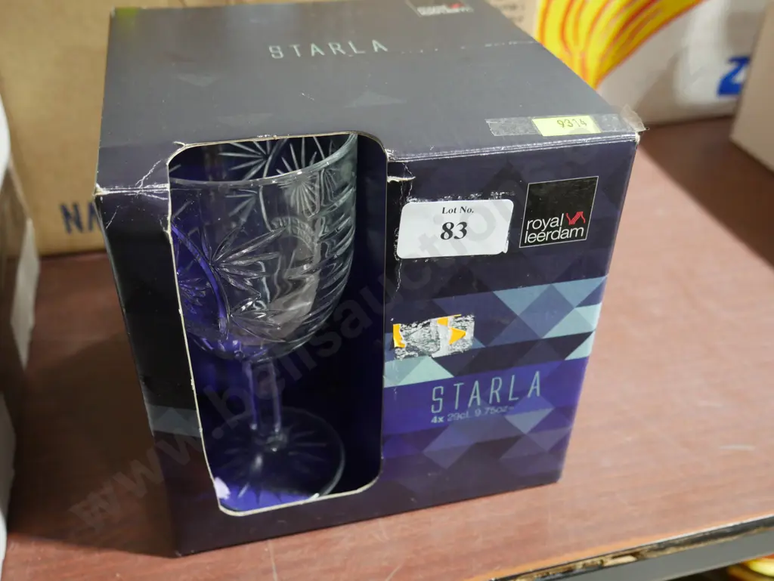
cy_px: 290
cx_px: 387
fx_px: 805
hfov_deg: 51.3
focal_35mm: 36
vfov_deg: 39.7
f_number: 4
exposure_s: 1/60
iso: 1600
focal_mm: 18
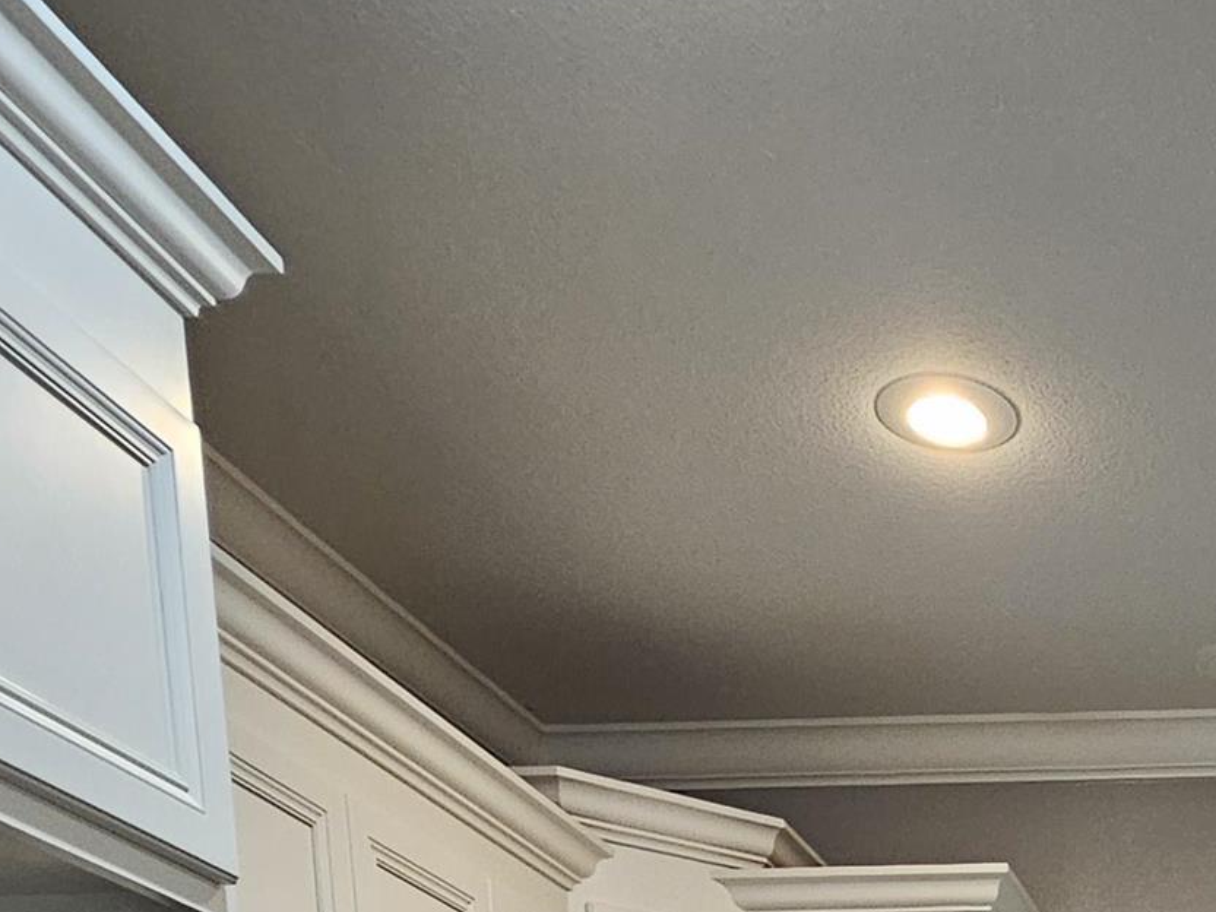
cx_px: 1450
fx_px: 1686
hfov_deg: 32.8
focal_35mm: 48
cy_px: 1624
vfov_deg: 21.0
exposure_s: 1/60
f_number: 2.2
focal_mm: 2.2
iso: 200
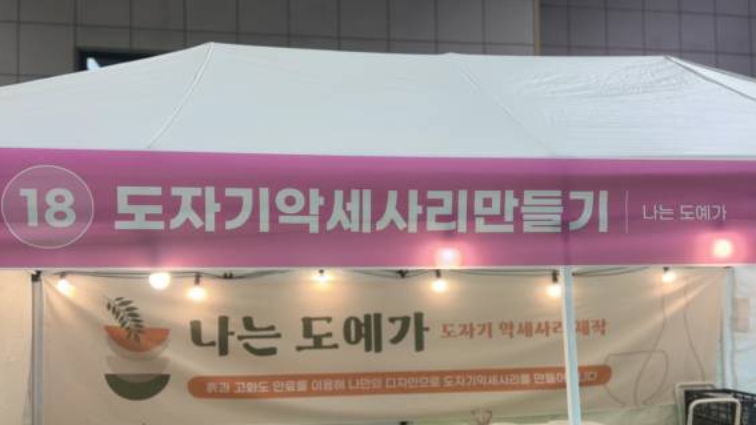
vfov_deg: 38.6
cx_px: 359
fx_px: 601
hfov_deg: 64.3
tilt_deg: +1.8
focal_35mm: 30
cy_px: 277
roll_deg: +1.5
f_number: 1.5
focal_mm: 5.7
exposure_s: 1/120
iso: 40
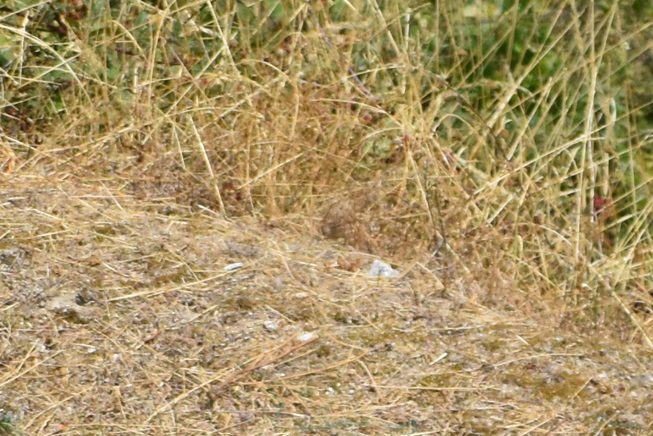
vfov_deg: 2.3
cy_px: 793
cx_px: 1730
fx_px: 10665
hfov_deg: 3.4
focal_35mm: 588
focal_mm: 70
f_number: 6.3
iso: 400
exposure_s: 1/1600
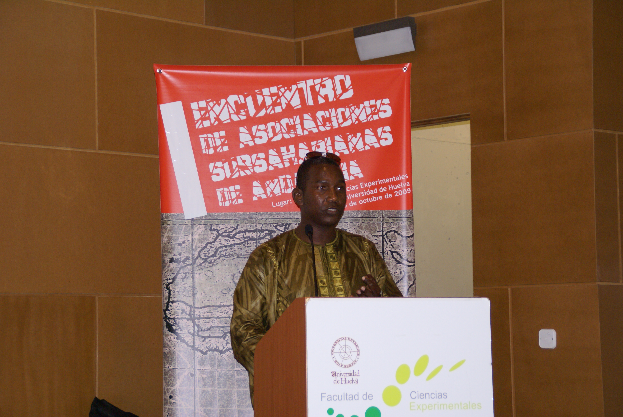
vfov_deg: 13.1
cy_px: 208
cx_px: 312
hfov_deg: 19.4
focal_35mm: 105
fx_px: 1819
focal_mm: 70
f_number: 5.6
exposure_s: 1/100
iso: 800
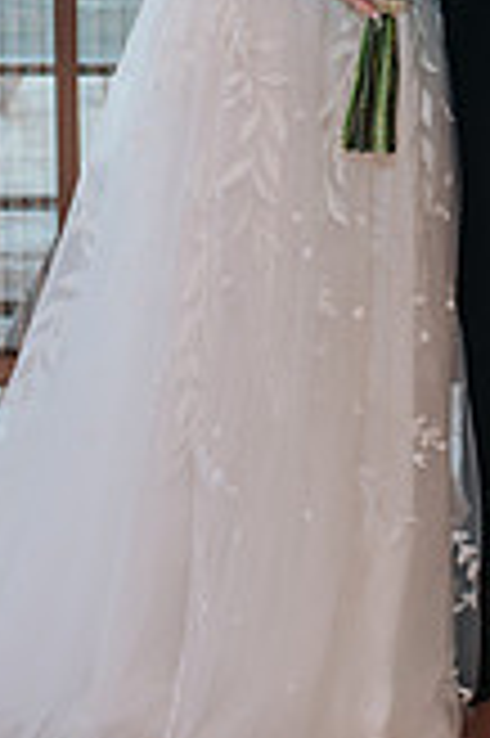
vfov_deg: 13.9
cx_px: 413
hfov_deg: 9.4
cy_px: -49
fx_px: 2966
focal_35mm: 145
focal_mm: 35
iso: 220
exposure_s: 1/200
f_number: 3.2
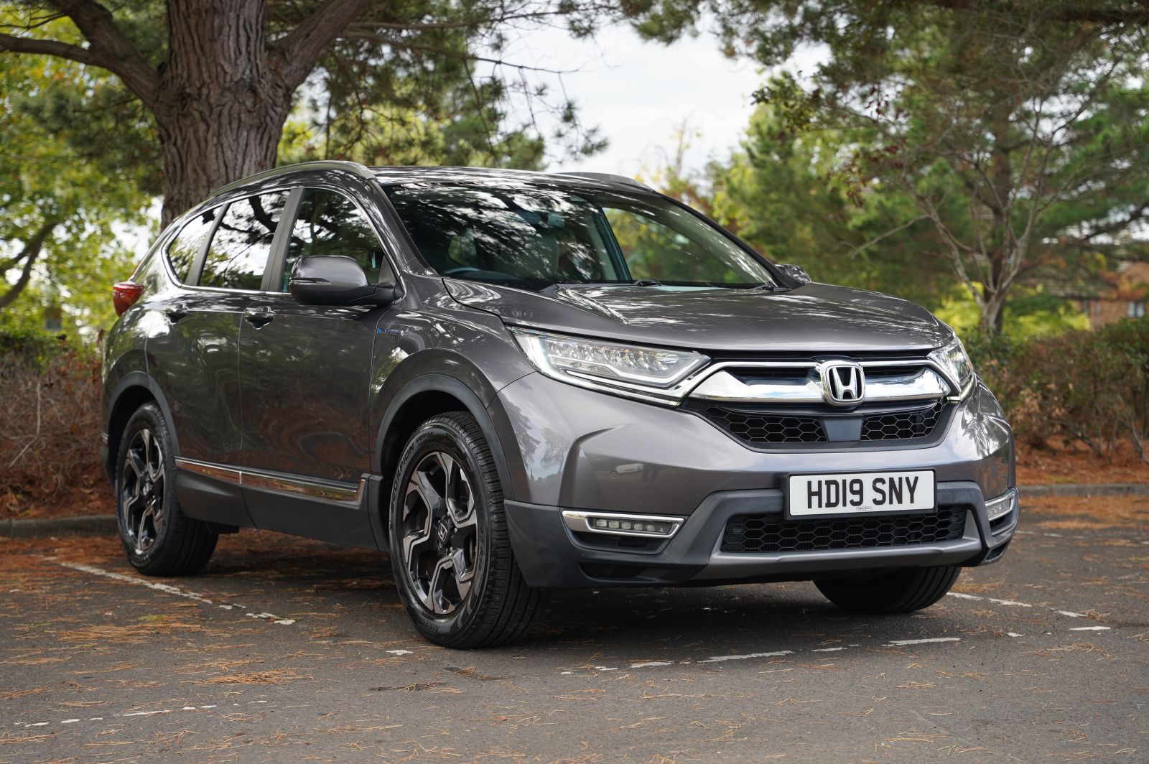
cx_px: 574
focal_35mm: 65
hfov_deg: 30.8
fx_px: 2086
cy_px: 382
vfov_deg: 20.8
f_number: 4
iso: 250
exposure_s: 1/160
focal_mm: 65.4
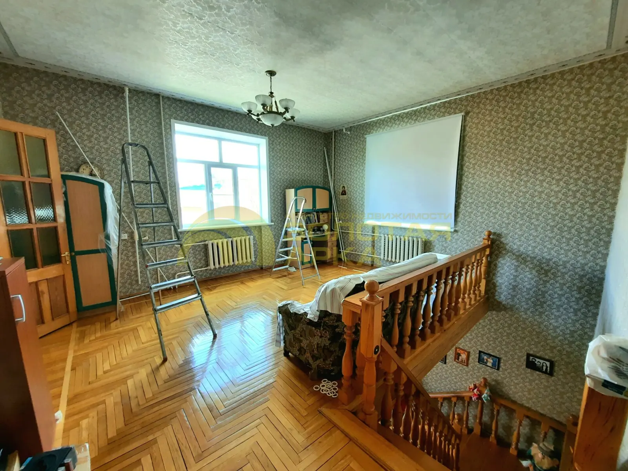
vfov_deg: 89.9
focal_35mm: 13
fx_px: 236
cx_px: 314
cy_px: 236
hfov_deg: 106.2
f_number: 2.2
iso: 100
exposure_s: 1/50
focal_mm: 1.74
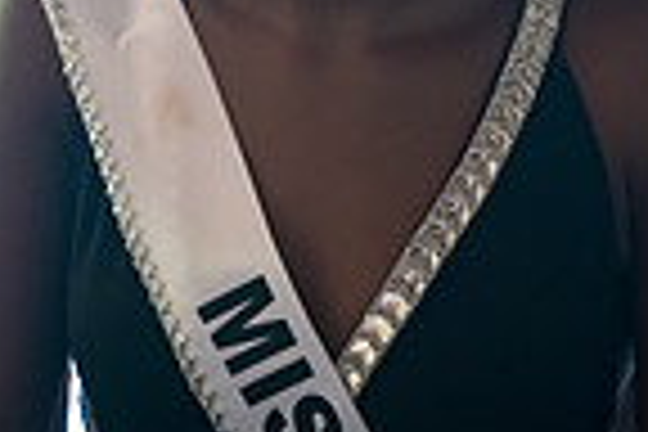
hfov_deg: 10.1
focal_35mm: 201
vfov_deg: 6.7
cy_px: -376
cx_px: -72
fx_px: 3618
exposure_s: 1/25
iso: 2800
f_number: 8
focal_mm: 50
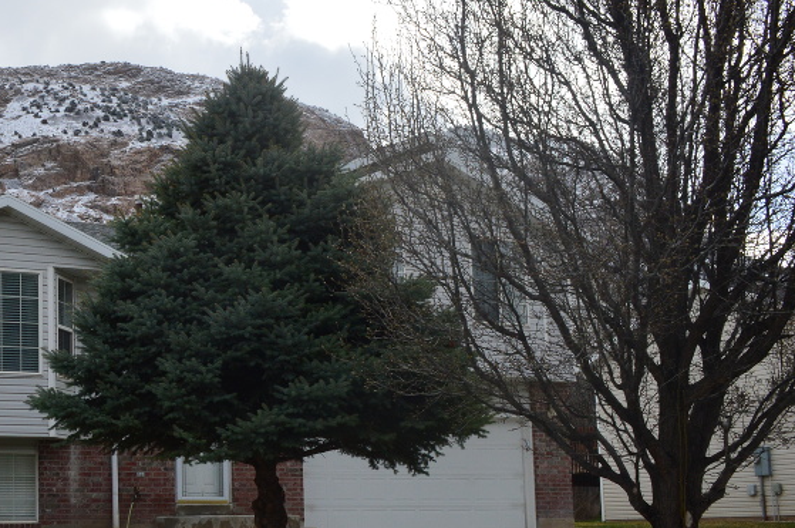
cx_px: 74
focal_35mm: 55
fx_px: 1213
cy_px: 388
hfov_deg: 34.2
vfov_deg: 24.3
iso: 400
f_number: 11
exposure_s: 1/500
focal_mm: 20
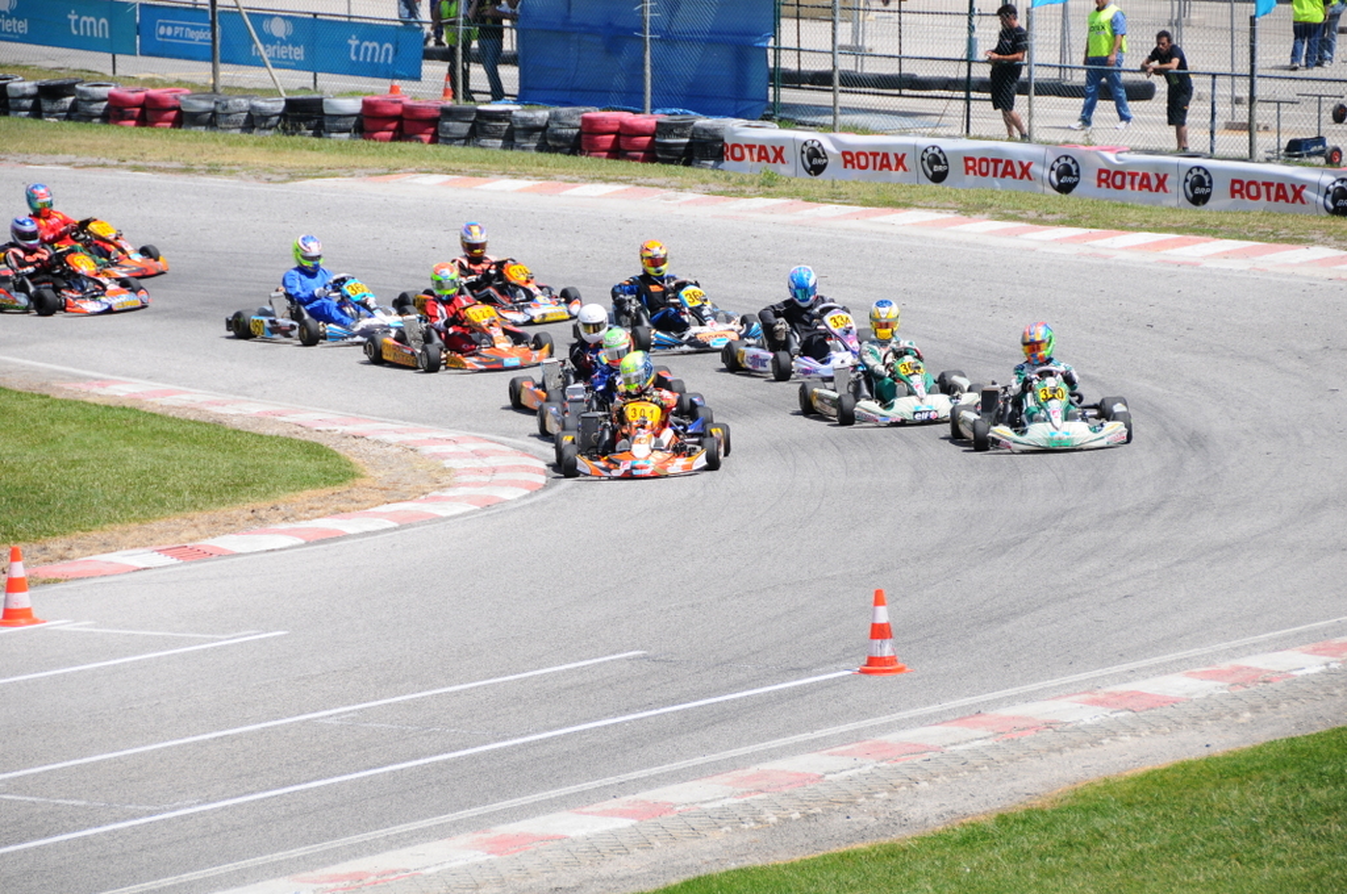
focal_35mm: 195
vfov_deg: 7.0
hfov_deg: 10.6
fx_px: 7287
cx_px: 674
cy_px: 447
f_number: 5.6
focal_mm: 130
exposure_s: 1/2000
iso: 400
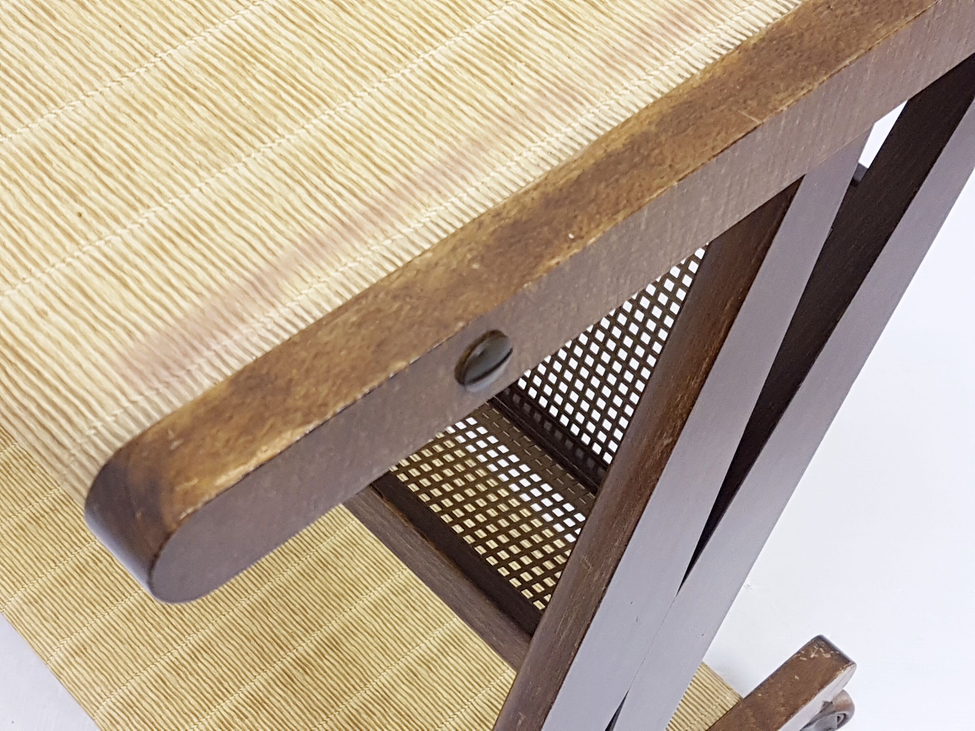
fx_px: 732
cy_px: 366
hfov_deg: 67.3
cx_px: 488
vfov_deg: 53.1
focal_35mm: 26
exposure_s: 1/25
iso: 160
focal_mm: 4.2
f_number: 1.7
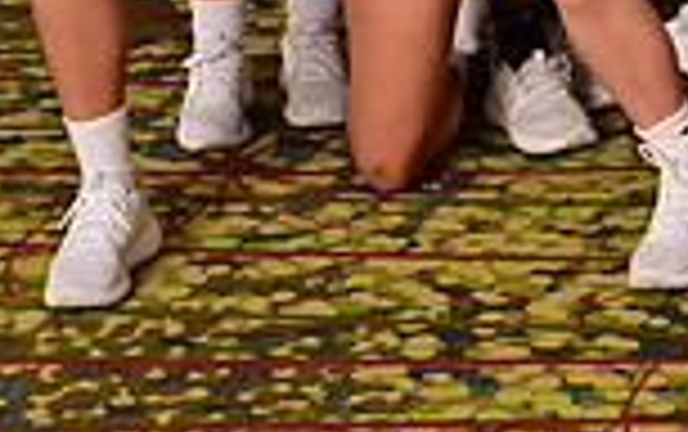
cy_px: -418
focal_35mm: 170
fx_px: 3191
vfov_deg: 7.4
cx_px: 1007
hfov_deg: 11.8
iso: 400
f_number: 13
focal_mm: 44
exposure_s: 1/125
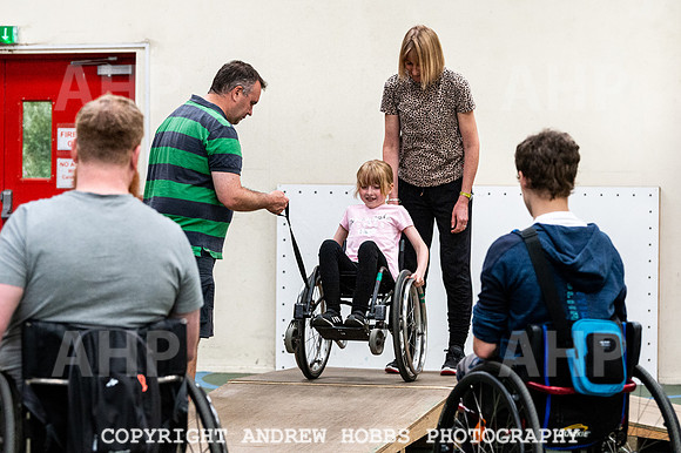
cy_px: 201
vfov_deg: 10.8
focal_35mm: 127
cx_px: 378
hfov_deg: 16.1
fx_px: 2408
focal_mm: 110
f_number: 4.5
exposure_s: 1/800
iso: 6400
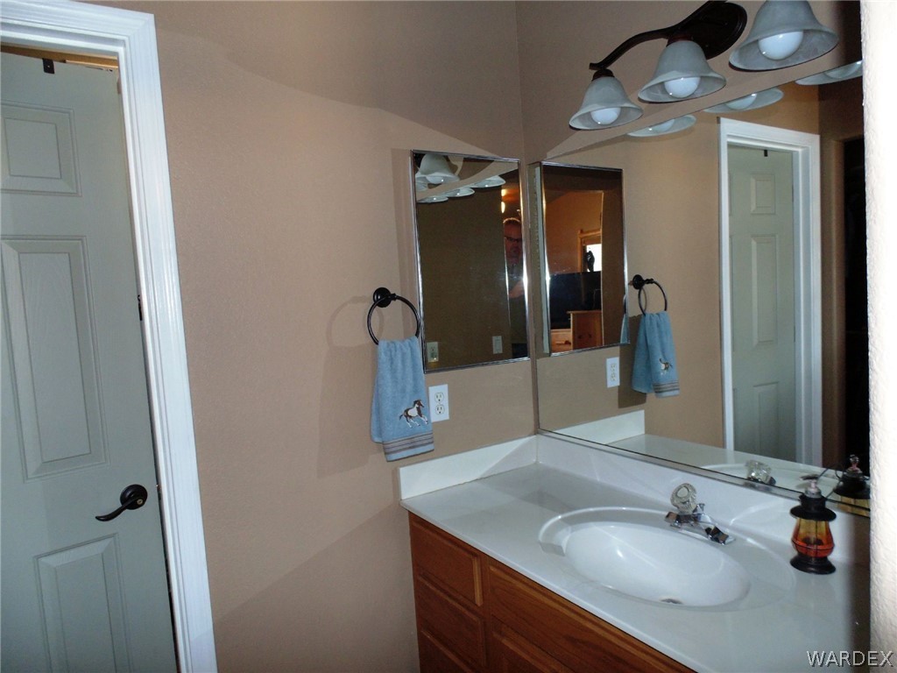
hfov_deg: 76.4
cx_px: 448
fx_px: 570
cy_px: 336
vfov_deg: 61.1
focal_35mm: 22
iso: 200
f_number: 3.1
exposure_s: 1/30
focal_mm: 4
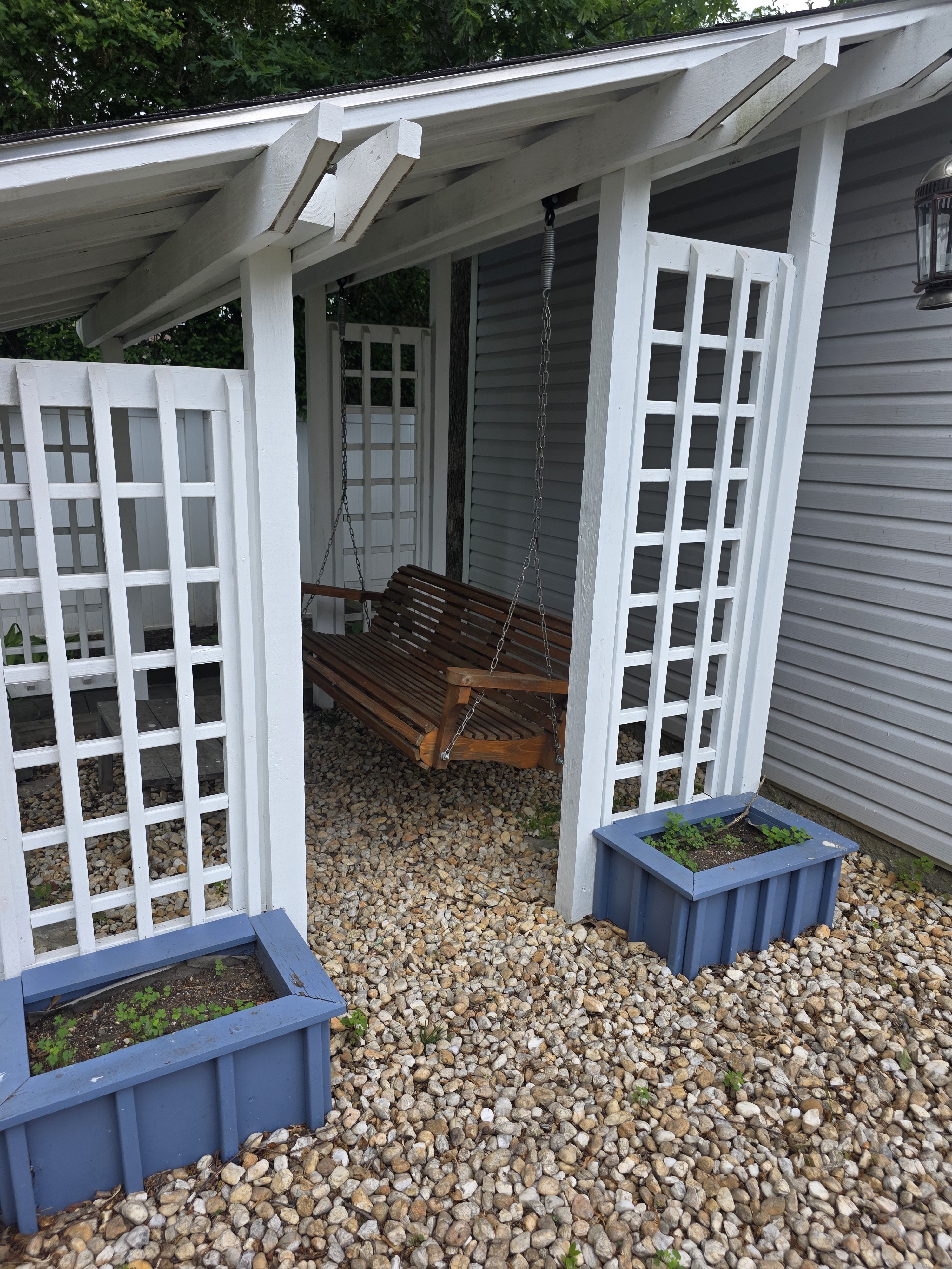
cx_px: 476
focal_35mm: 23
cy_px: 634
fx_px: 843
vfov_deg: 73.9
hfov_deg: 58.9
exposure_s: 1/1425
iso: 80
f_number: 1.7
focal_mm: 6.3
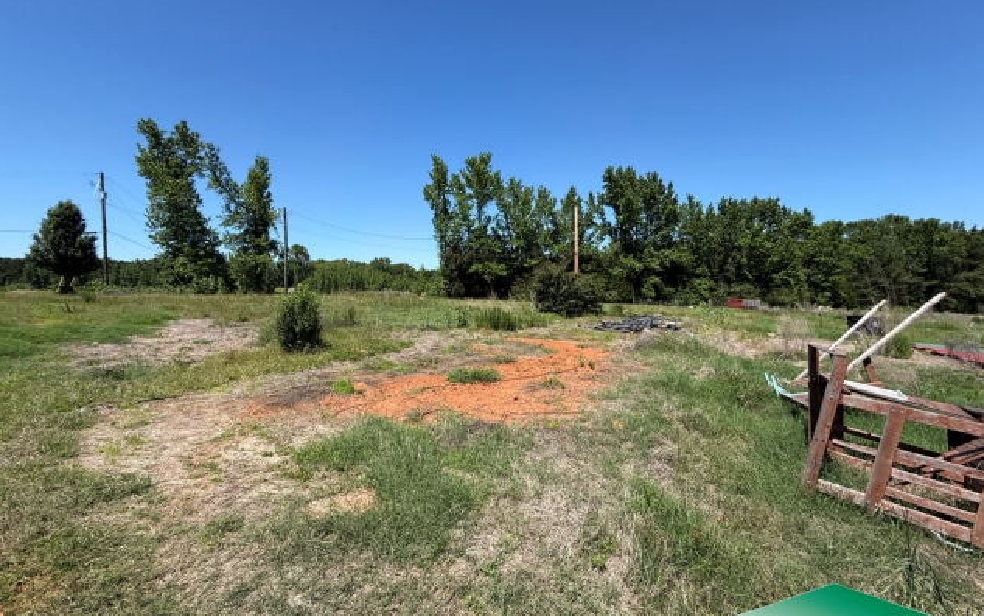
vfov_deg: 74.8
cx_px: 491
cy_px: 305
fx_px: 402
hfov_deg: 101.4
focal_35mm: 15
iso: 50
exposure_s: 1/1497
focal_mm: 2.22
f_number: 2.2
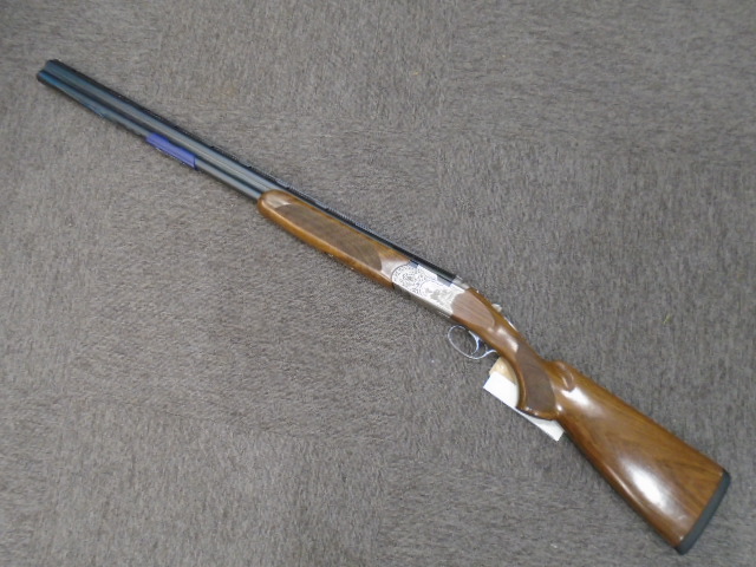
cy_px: 284
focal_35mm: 26
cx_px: 378
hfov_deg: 67.3
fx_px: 568
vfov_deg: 53.1
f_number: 3.2
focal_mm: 4.6
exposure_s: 1/20
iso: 500
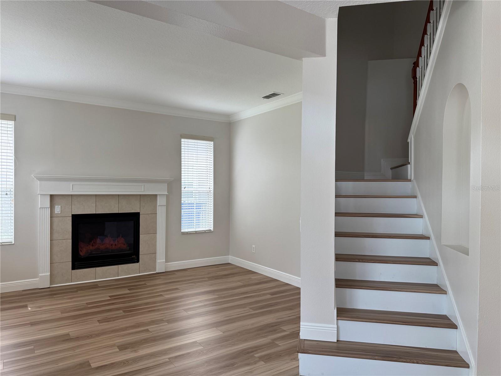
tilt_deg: +0.0
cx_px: 250
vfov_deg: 56.8
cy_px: 188
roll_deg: -0.4
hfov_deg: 71.6
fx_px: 347
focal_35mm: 24
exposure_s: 1/231
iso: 100
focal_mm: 6.76
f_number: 1.78
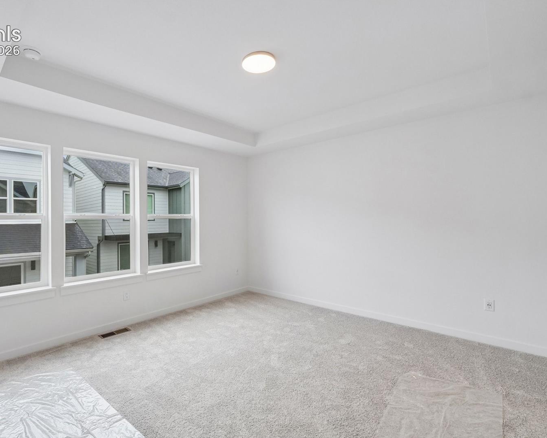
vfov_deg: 77.0
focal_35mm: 17
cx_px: 226
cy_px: 219
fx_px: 275
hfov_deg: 88.8
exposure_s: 1/30
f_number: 8
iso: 800
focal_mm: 10
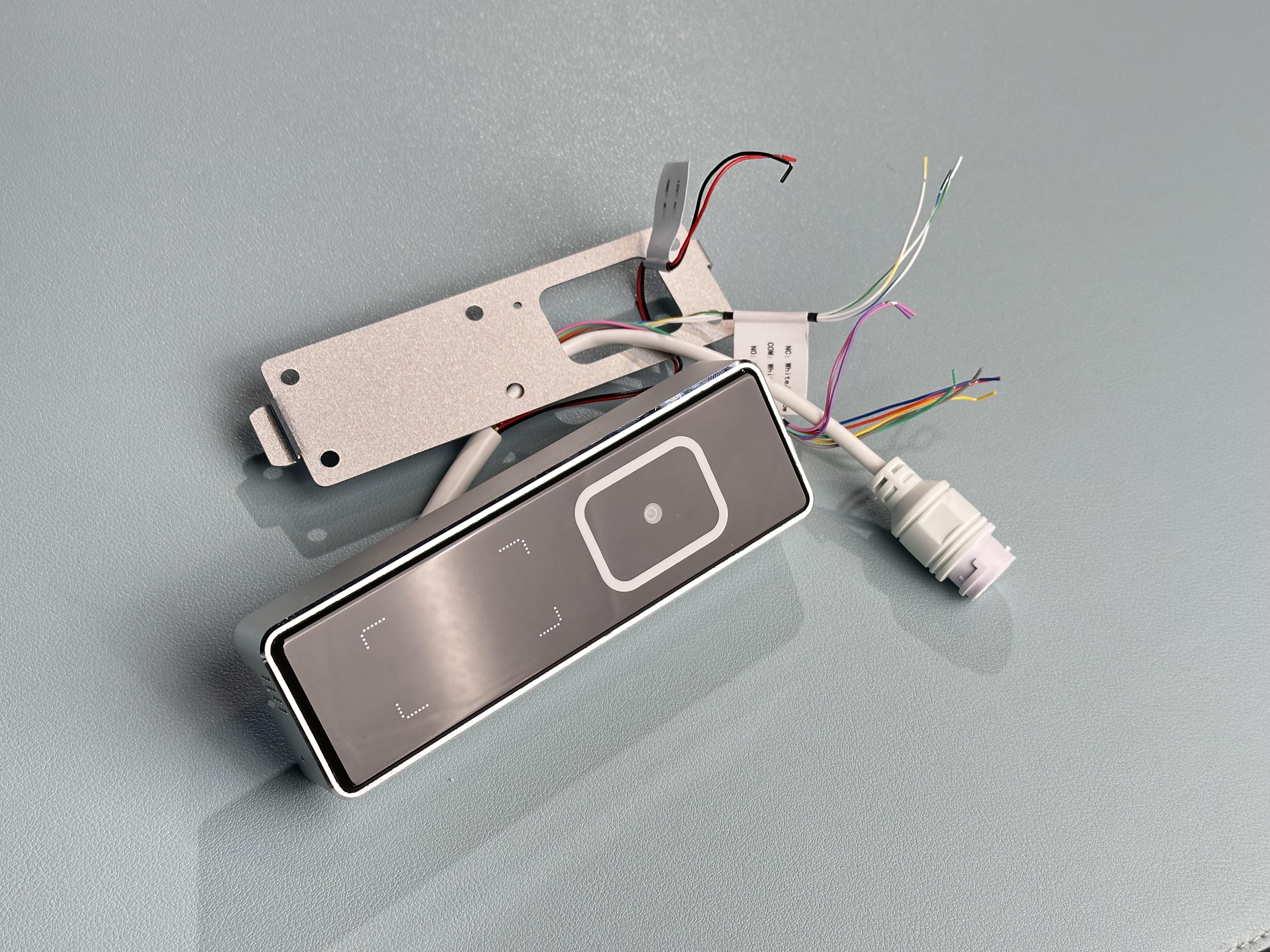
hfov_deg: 39.7
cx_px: 635
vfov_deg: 30.3
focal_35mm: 48
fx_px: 1761
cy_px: 476
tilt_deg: -56.9
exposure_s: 1/100
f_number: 1.78
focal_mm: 6.86
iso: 50
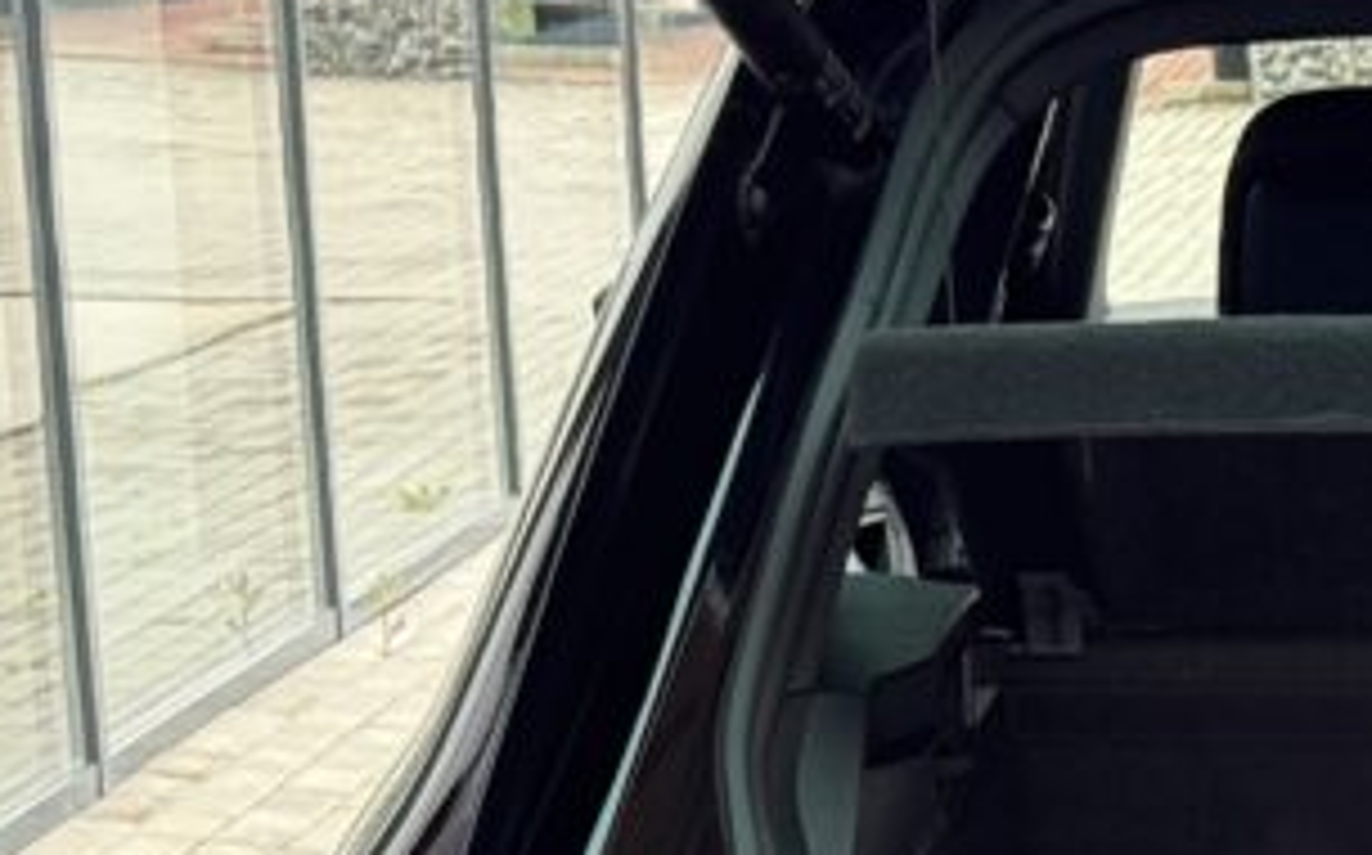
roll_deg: +0.4
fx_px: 6388
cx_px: 2011
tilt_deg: -13.7
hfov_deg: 11.8
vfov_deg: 7.5
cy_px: 1310
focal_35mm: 171
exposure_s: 1/268
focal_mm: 6.76
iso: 100
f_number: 1.78
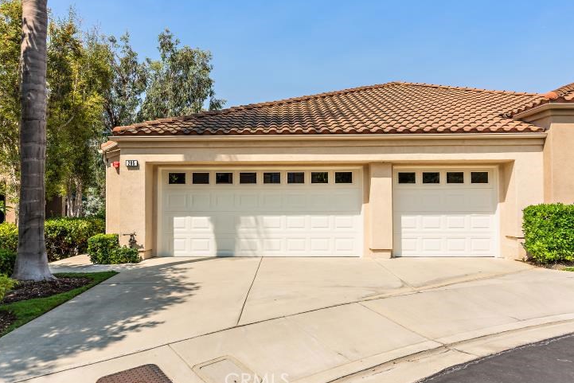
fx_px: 423
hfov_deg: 68.3
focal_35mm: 27
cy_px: 193
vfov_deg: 48.7
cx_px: 279
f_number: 5
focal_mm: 17
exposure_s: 1/800
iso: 100
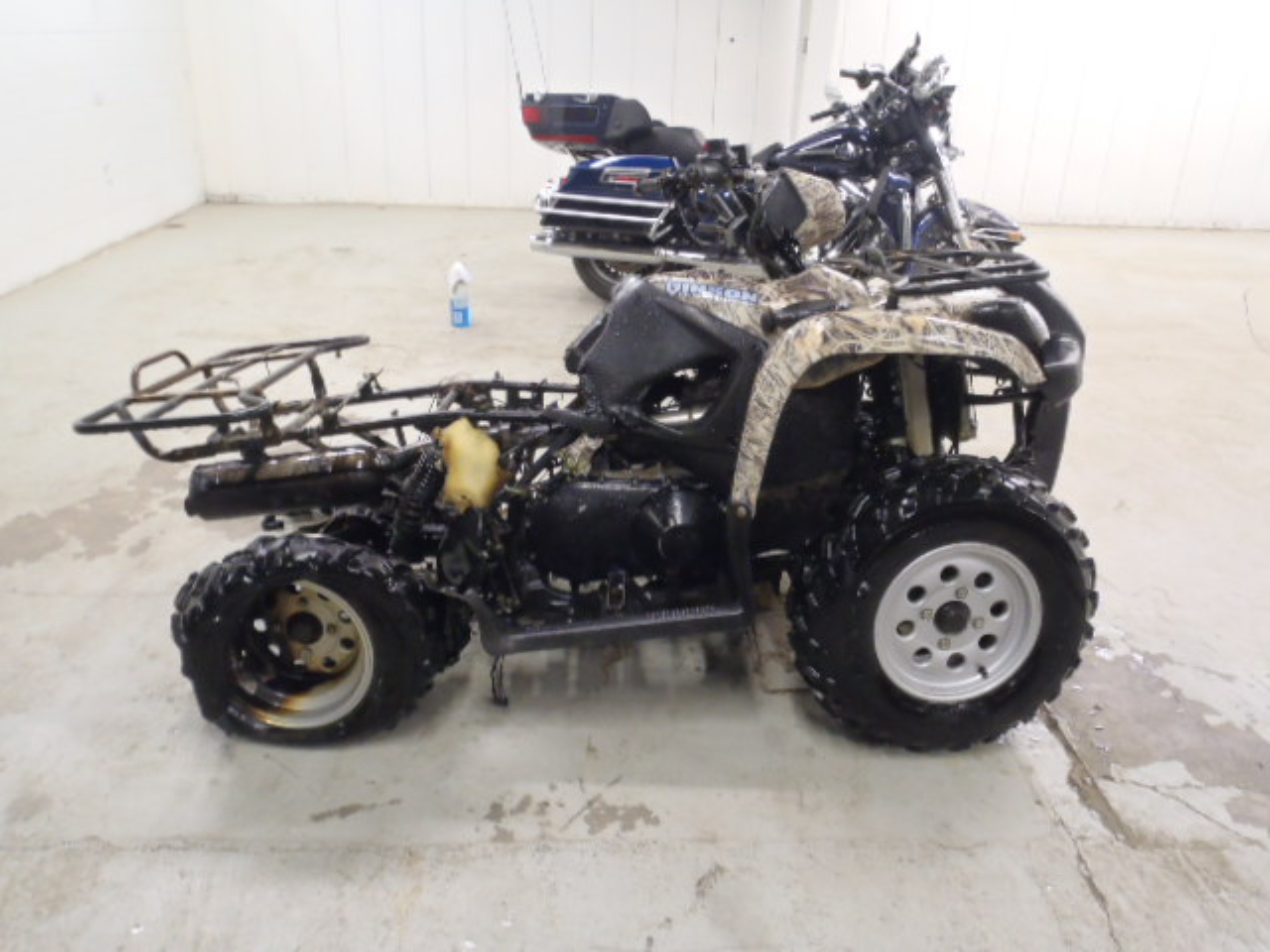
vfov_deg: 49.7
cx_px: 635
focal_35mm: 28
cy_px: 476
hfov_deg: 63.4
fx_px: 1027
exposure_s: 1/8
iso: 200
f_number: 3.5
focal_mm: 5
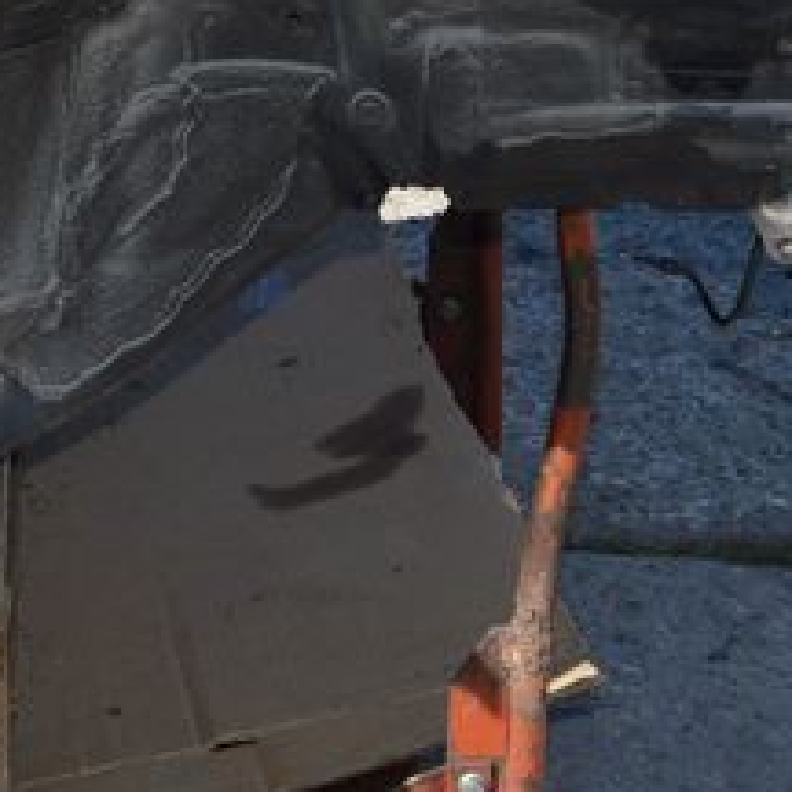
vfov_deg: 12.3
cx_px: 209
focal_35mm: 139
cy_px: -116
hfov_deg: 12.5
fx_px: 3598
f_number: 9
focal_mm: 23
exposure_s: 1/200
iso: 100
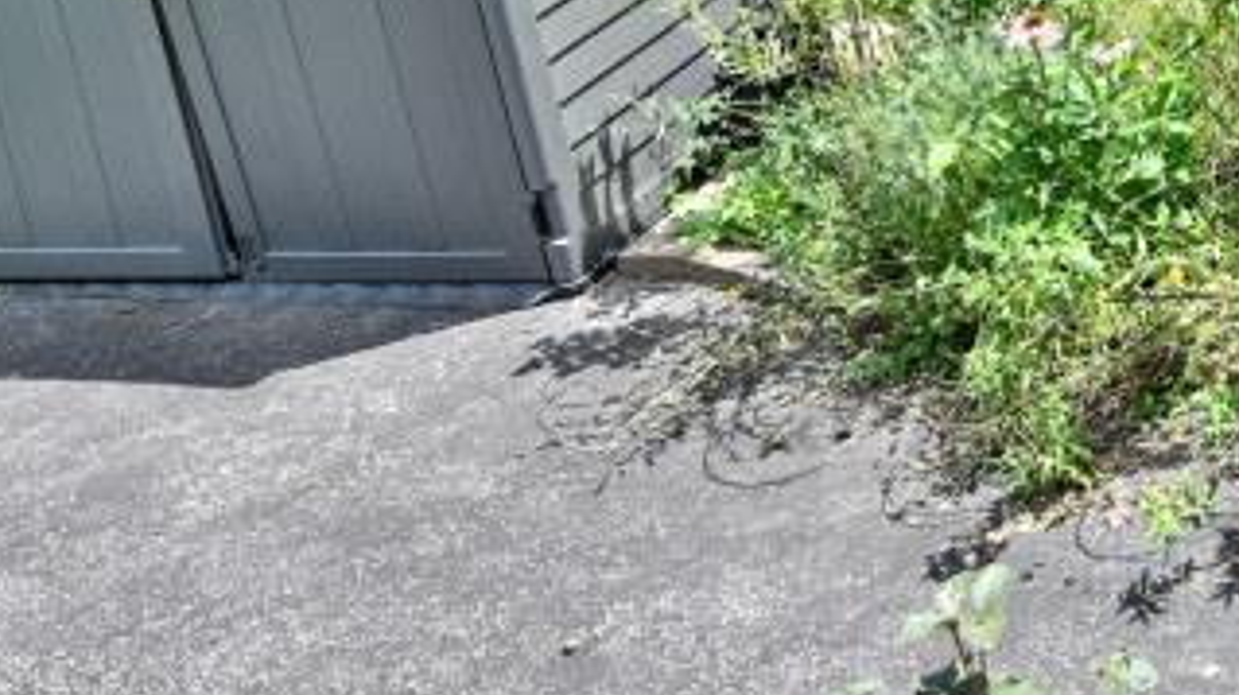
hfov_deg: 24.8
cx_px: 1771
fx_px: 2266
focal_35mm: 69
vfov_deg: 16.3
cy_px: -260
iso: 100
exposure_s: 1/320
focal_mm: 14
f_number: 6.3
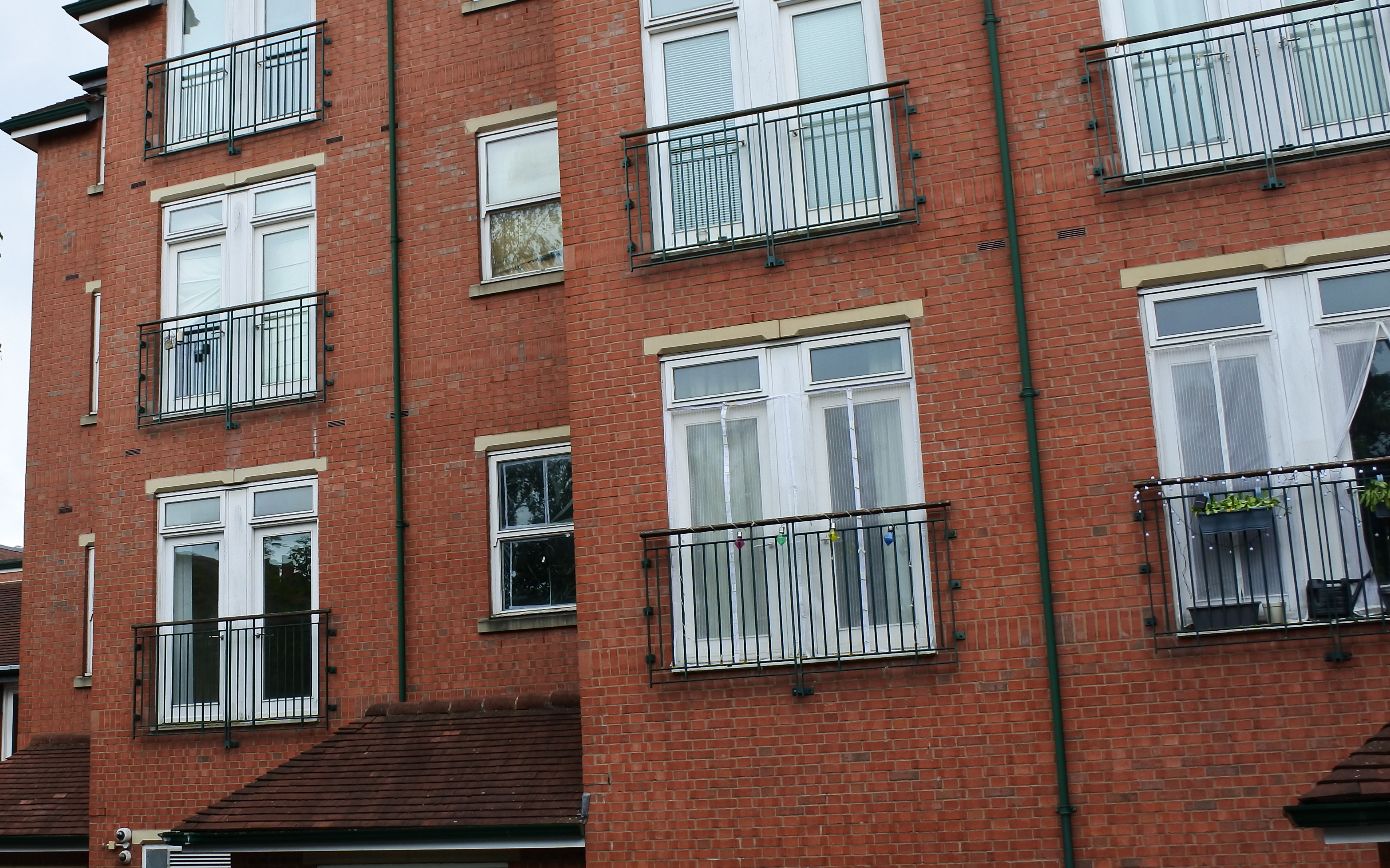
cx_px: 416
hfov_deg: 44.3
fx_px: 1667
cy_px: 433
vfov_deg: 29.2
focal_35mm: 44
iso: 160
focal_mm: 10
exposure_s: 1/320
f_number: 4
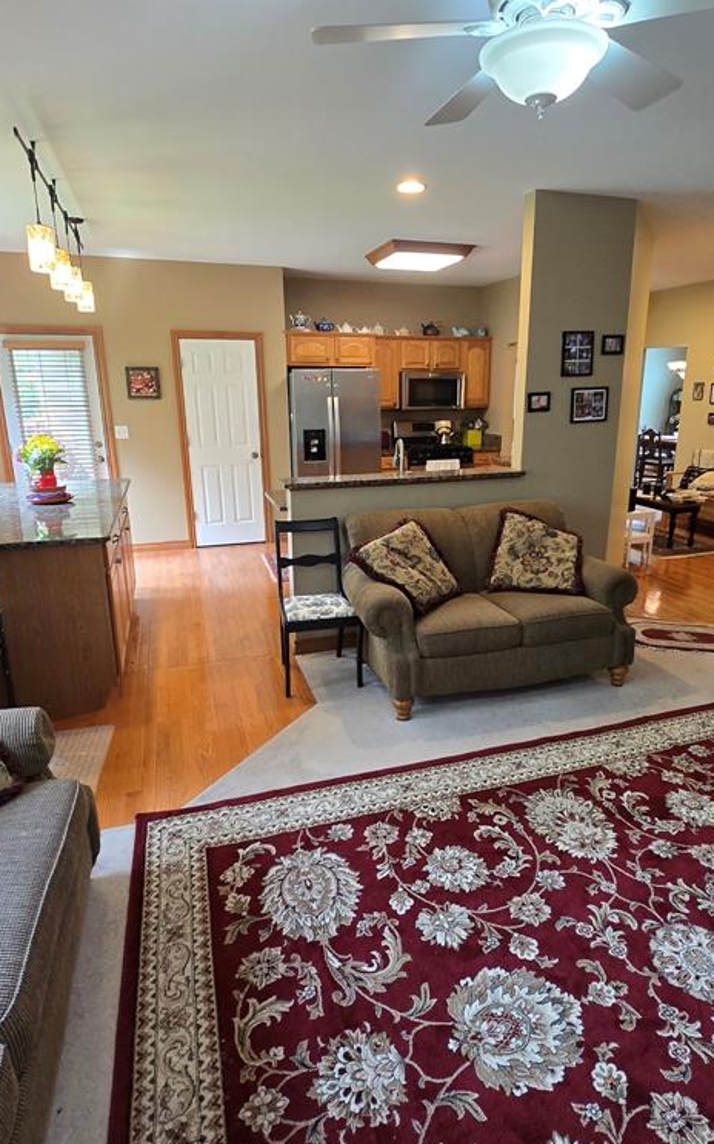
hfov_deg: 62.1
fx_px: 592
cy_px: 564
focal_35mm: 19
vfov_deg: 88.0
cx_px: 388
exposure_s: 1/60
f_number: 2.2
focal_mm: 2.2
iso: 320
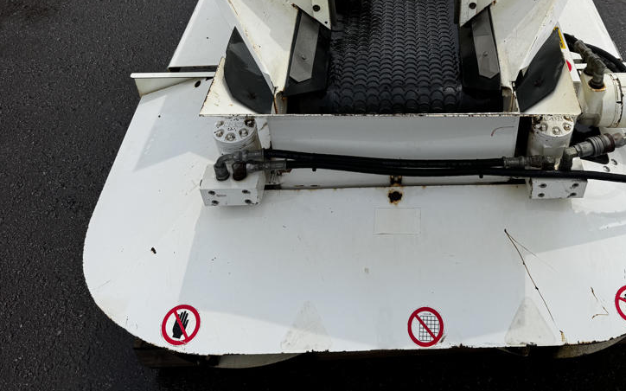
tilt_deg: -42.2
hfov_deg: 53.0
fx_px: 614
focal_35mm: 36
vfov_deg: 34.0
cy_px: 65
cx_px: 414
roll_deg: +1.8
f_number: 1.78
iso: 80
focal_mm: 6.76
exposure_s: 1/7937
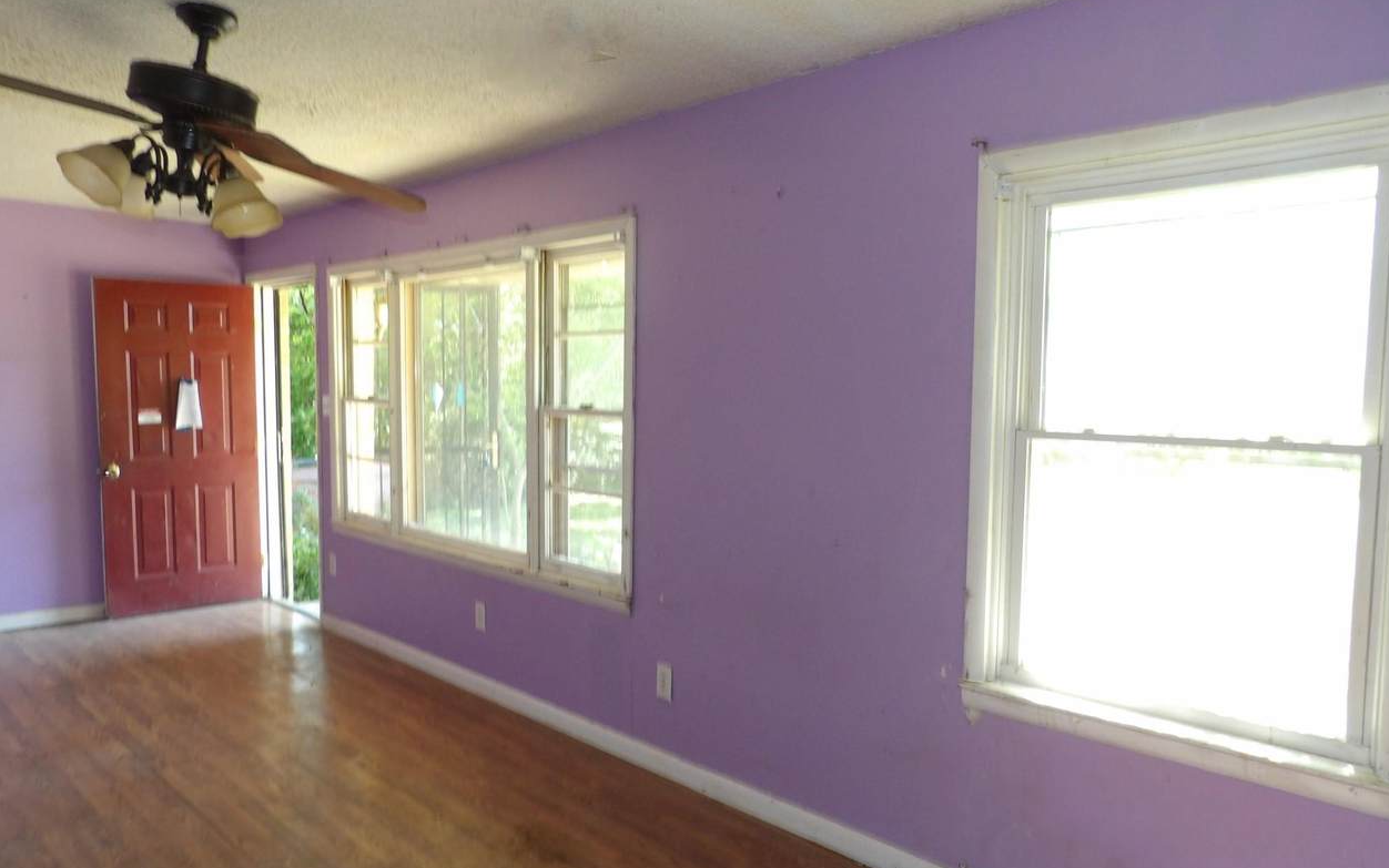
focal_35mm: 26
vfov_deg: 47.6
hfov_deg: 70.4
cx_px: 691
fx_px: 984
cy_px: 450
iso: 141
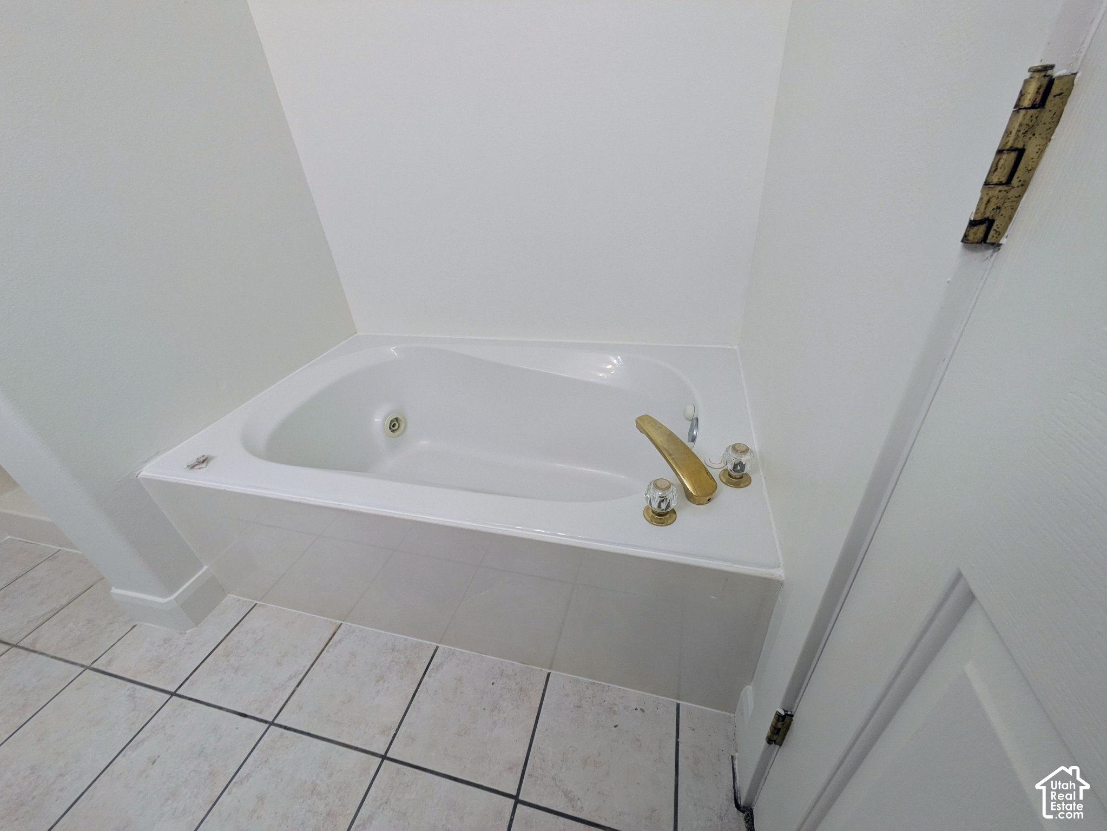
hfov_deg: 102.0
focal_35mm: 14
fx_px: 448
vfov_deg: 85.7
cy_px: 416
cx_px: 554
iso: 65
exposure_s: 1/60
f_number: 2.2
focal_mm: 1.83
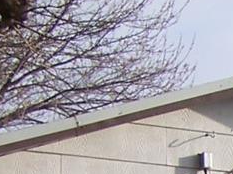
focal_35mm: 245
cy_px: 421
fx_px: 1647
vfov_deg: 5.8
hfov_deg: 7.5
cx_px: 597
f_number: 2.8
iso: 80
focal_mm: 6.3
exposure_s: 1/1000
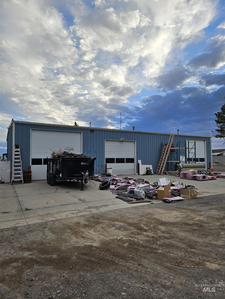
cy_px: 150
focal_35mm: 23
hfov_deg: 58.9
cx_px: 112
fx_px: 199
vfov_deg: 73.9
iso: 25
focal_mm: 5.4
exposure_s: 1/692
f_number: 1.8
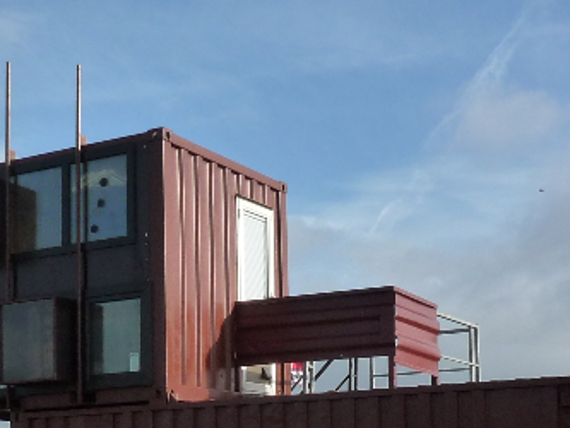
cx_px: 258
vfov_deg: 19.8
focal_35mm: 73
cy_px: 395
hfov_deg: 26.7
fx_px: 1202
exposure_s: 1/800
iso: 200
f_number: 5
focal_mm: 4.7
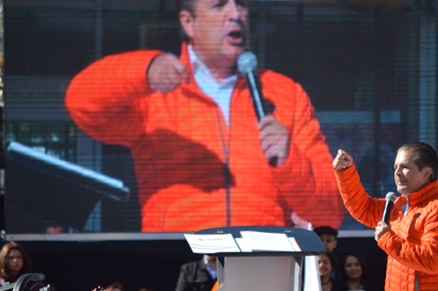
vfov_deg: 3.6
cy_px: 116
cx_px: 252
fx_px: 4695
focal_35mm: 386
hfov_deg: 5.3
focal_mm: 200
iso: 400
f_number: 5.6
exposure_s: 1/1000
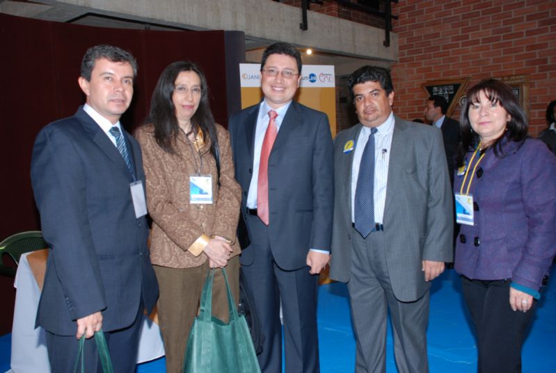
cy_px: 186
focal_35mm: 33
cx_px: 278
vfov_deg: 40.2
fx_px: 511
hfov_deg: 57.1
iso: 200
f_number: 5
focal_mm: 22
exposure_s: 1/60
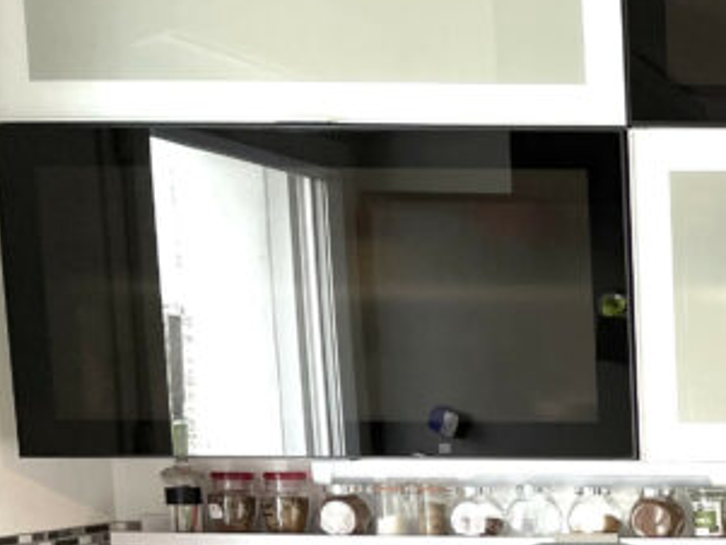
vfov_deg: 16.5
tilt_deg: -8.7
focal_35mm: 85
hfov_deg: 19.9
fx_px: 1783
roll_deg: +0.0
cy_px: 699
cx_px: 1095
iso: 80
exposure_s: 1/100
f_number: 1.6
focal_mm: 5.1
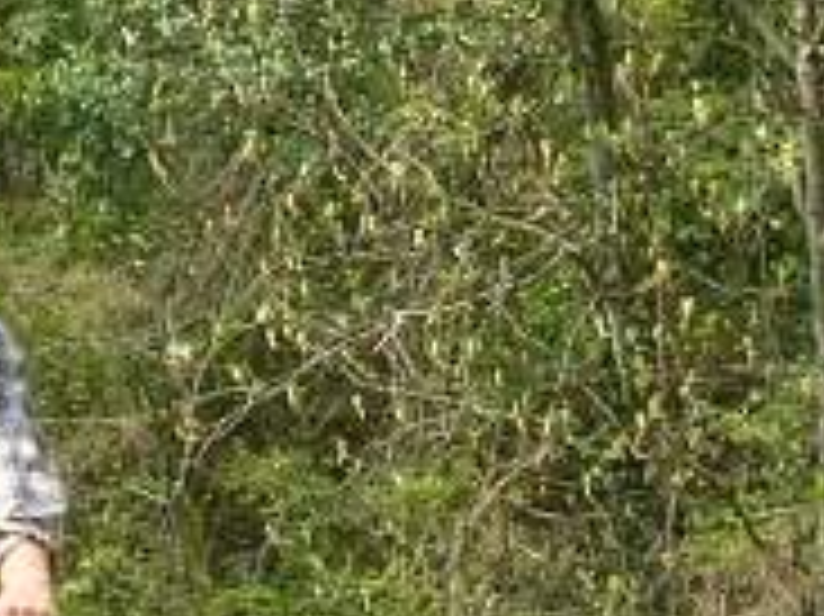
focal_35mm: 196
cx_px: 149
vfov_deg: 7.5
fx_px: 4663
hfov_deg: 10.1
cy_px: -153
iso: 50
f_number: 5.6
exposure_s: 1/161
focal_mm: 5.8
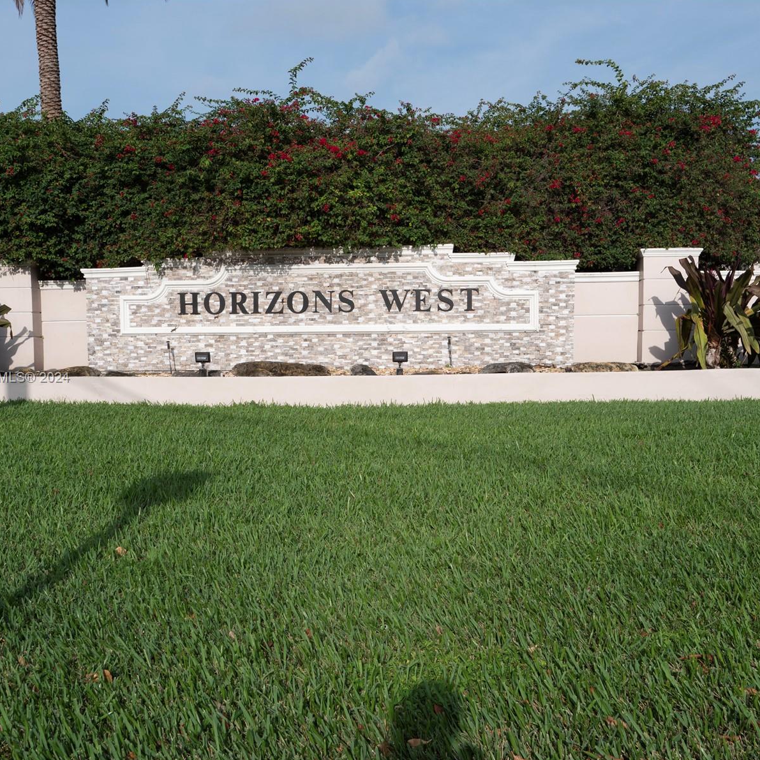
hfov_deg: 43.9
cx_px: 376
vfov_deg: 43.9
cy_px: 378
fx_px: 944
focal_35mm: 38
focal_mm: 16
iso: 200
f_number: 7.1
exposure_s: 1/500
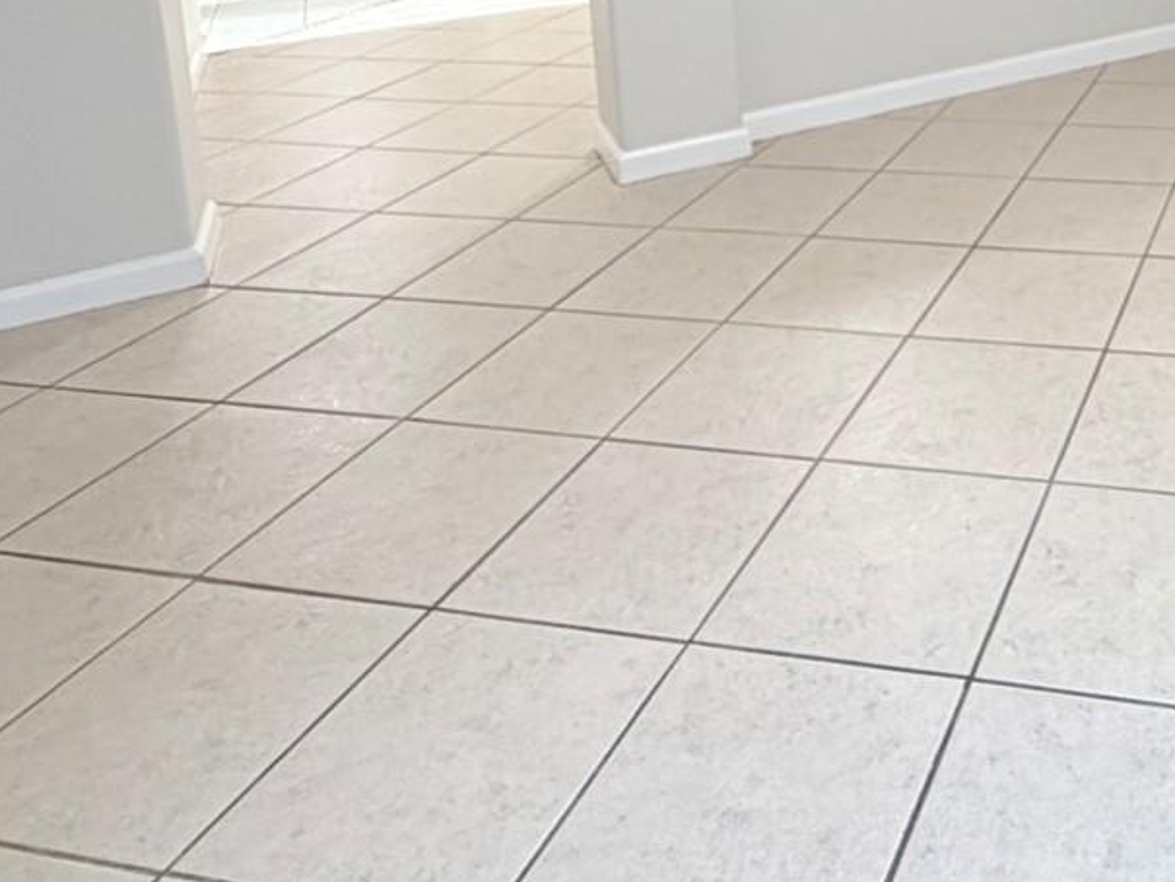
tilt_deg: -7.4
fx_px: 1256
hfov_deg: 43.8
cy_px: -167
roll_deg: +1.4
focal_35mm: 37
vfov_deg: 32.3
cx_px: 1142
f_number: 2.2
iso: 320
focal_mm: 2.22
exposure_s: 1/120
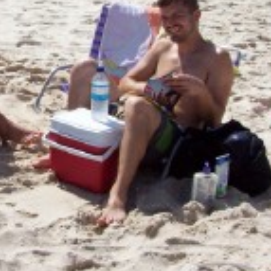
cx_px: -49
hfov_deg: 15.2
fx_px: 983
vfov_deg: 15.6
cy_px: 46
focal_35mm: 111
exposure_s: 1/676
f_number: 5.4
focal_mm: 7.6
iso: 80
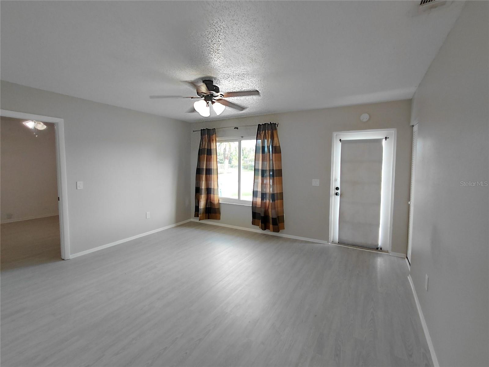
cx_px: 244
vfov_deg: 78.1
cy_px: 184
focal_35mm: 16
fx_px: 226
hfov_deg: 94.5
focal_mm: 1.64
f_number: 2.2
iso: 160
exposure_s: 1/60
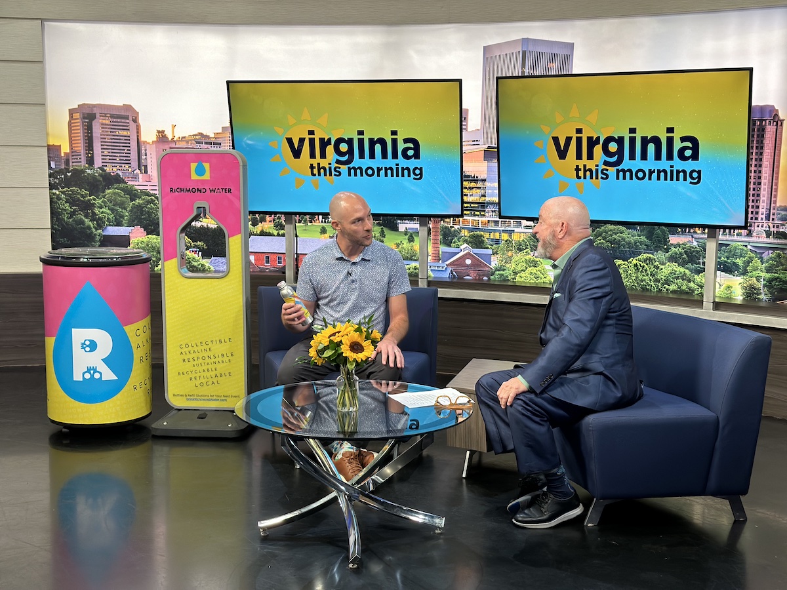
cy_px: 295
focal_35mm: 48
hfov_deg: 39.7
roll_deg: -1.2
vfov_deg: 30.3
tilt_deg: -8.6
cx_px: 394
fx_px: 1091
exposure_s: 1/96
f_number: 1.78
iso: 125
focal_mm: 6.86
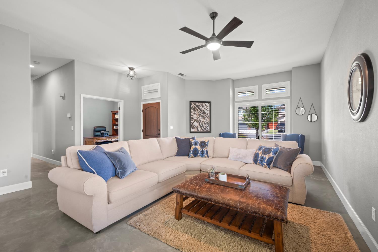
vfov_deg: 75.5
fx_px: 163
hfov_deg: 98.5
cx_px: 189
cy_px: 126
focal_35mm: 16
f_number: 8
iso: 200
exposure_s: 1.6
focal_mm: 15.5
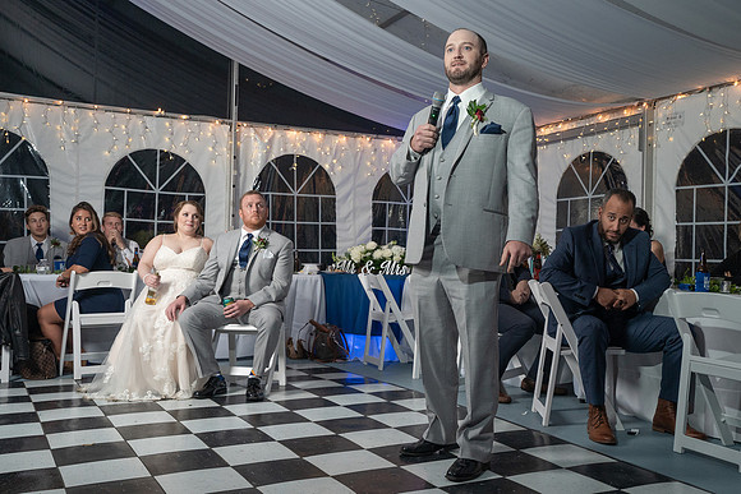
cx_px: 392
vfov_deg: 35.6
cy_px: 248
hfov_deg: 51.3
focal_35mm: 37
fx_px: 770
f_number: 5.6
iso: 2000
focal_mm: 34
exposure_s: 1/250
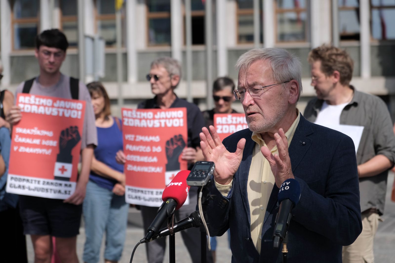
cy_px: 132
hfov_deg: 19.5
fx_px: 1152
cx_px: 198
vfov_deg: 13.0
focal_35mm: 105
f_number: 3.2
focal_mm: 70
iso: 200
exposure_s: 1/3800
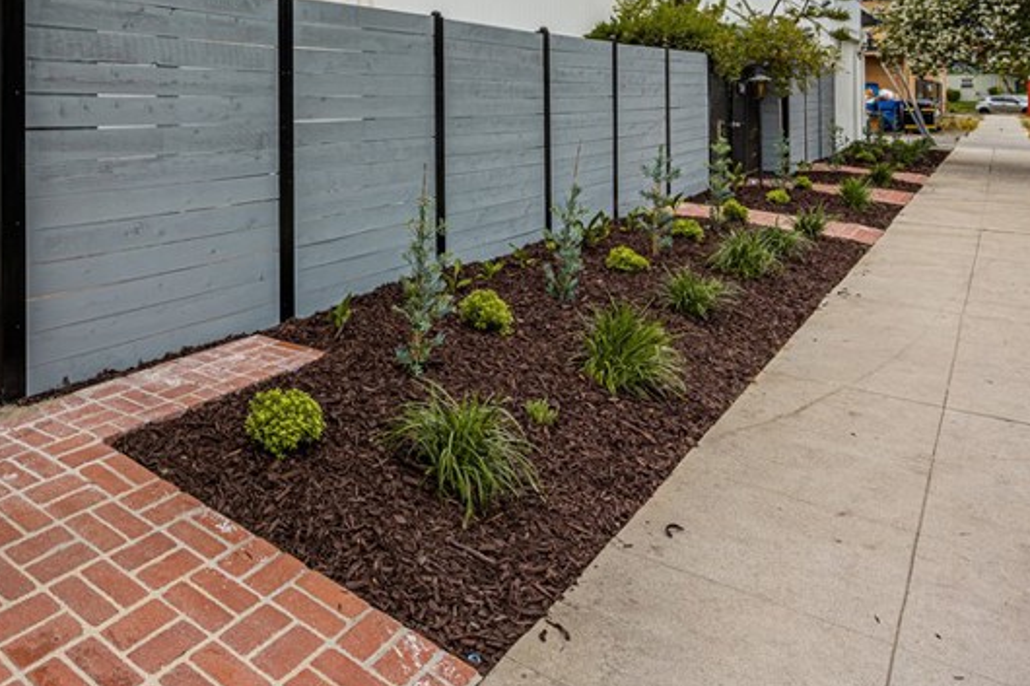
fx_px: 857
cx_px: 237
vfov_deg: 40.8
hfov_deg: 58.2
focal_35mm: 30
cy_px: 91
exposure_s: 1/640
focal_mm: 15.5
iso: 125
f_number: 6.3
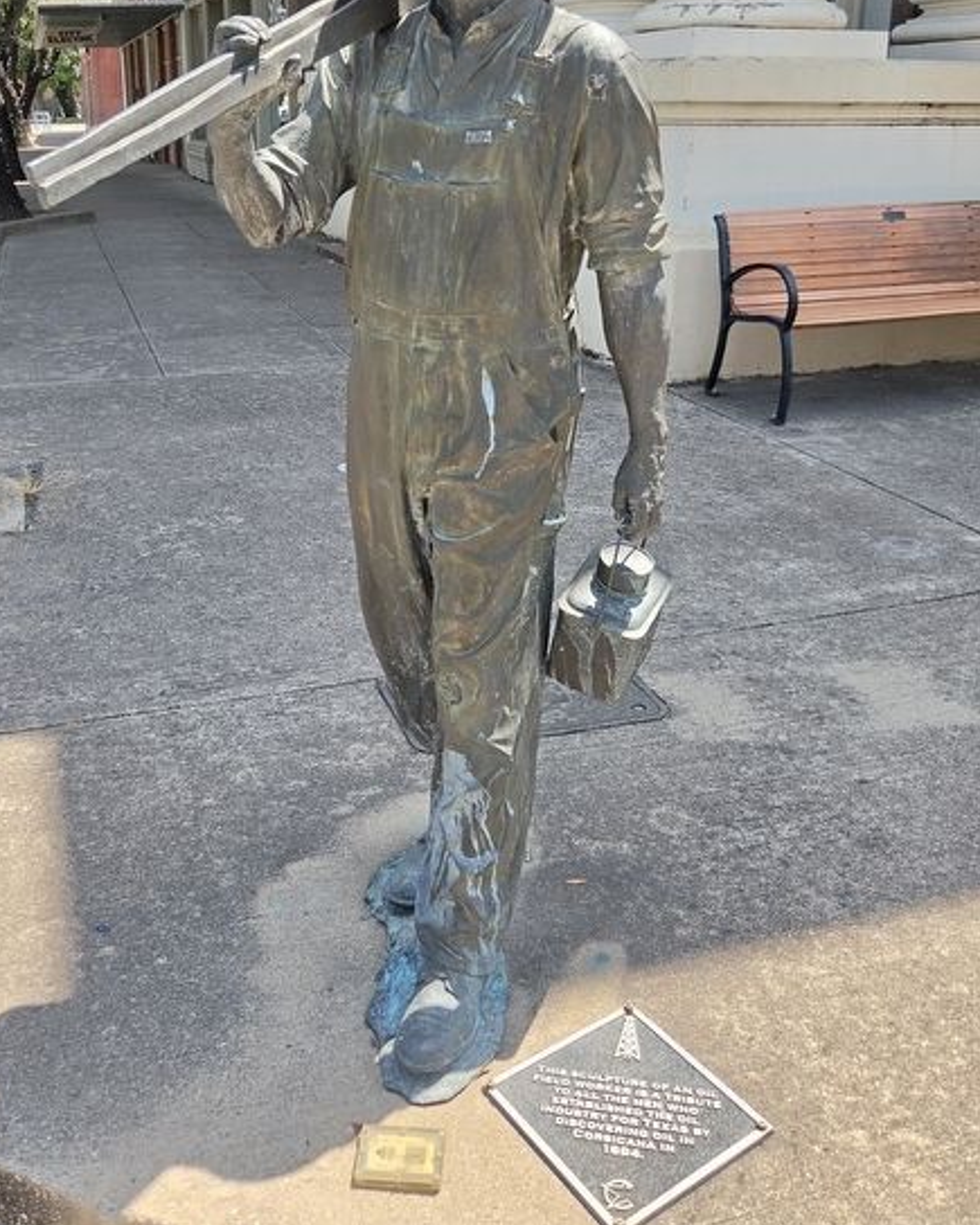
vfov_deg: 53.3
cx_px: 469
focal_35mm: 33
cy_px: 417
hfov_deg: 44.5
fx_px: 1197
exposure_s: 1/2145
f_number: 1.8
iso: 80
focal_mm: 5.4
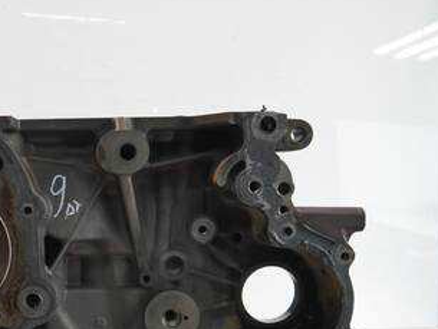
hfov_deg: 41.5
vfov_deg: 32.3
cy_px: 249
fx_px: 557
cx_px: 102
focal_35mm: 44
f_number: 3.5
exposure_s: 1/60
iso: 640
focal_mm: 14
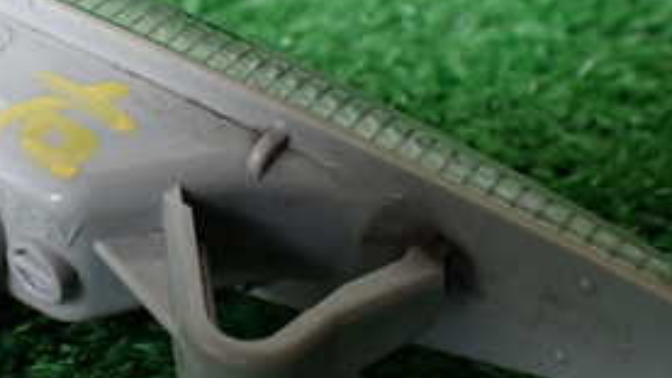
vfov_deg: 17.0
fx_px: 1265
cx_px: 119
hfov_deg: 29.0
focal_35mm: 71
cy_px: 190
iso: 320
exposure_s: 1/125
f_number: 2.3
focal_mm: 5.4
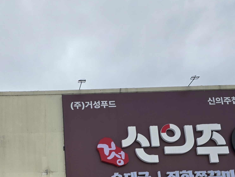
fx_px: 421
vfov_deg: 22.7
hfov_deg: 29.5
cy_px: 176
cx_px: 10
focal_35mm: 62
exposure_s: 1/259
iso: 12
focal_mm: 6.3
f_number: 1.7
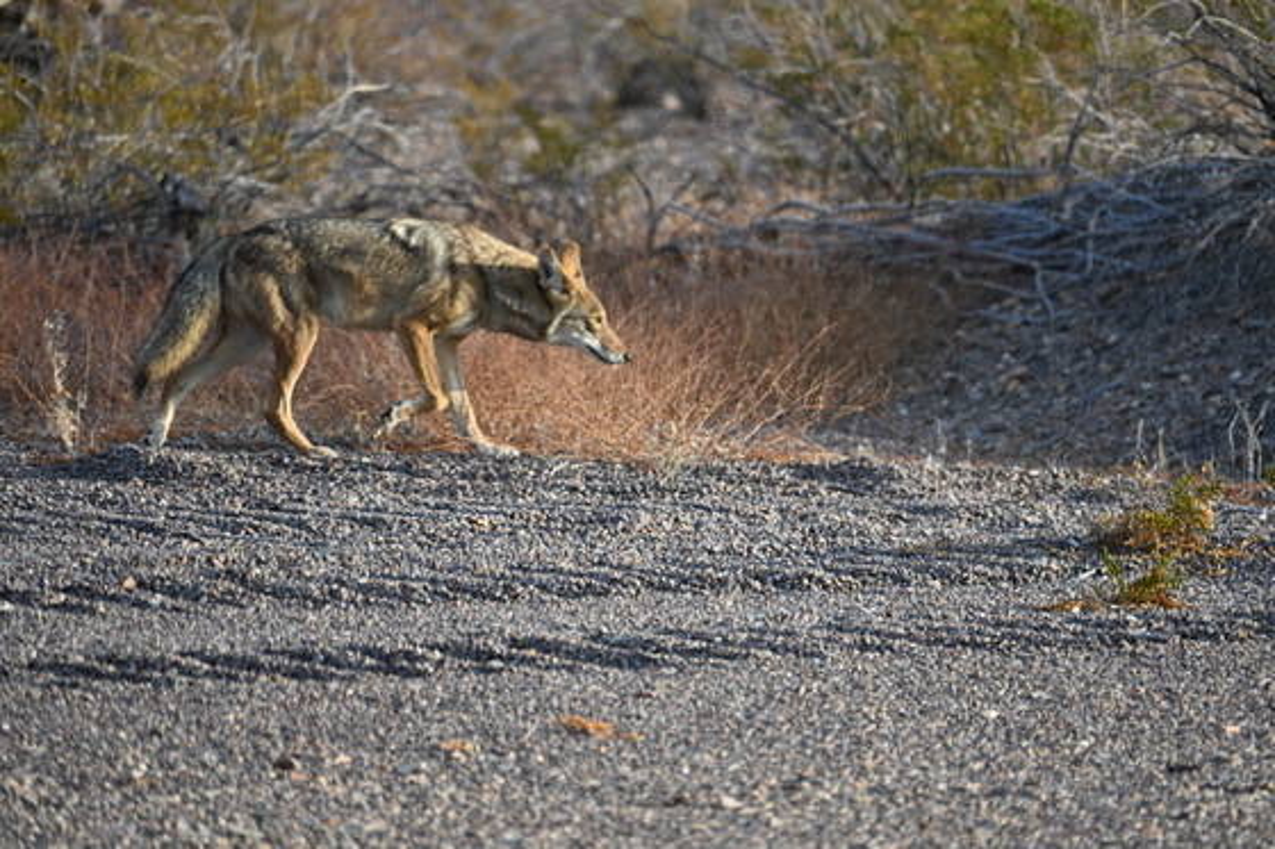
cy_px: 424
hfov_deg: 5.2
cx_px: 638
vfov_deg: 3.4
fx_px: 14162
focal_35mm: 400
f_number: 8
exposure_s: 1/400
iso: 720
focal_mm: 400
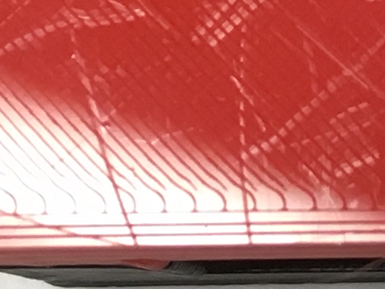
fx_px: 2502
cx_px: 914
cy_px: -369
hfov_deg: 8.1
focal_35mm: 225
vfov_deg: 6.3
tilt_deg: -69.0
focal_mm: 4.15
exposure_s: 1/30
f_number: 2.2
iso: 64
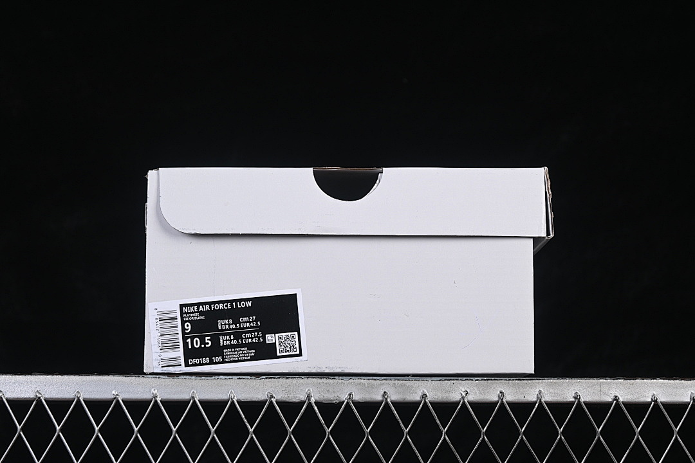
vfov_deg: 18.2
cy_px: 232
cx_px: 348
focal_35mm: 75
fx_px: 1448
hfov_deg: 27.0
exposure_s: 1/80
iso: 160
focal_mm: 50
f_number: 8
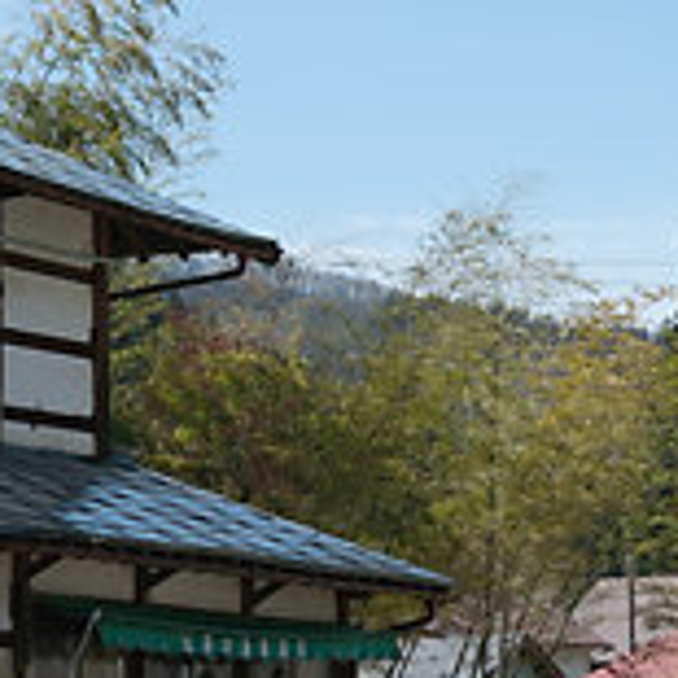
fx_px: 4099
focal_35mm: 185
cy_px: 420
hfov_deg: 9.0
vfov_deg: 9.5
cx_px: 1220
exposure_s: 1/180
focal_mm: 29
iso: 125
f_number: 9
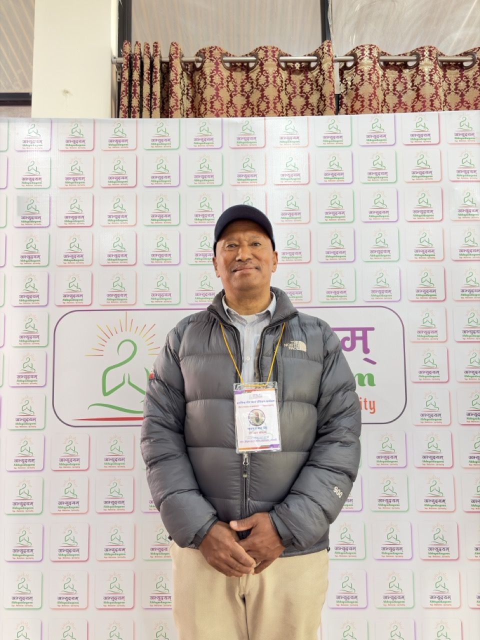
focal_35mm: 26
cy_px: 320
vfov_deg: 67.3
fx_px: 481
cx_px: 240
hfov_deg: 53.1
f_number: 1.6
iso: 400
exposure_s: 1/30
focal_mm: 5.96
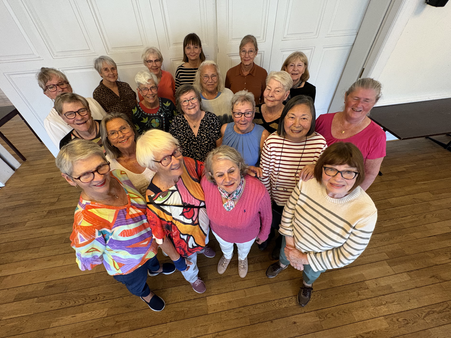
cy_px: 158
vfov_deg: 81.6
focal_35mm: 15
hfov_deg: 98.1
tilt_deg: -41.5
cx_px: 218
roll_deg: +3.0
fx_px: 195
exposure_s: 1/50
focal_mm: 2.22
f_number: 2.2
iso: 400
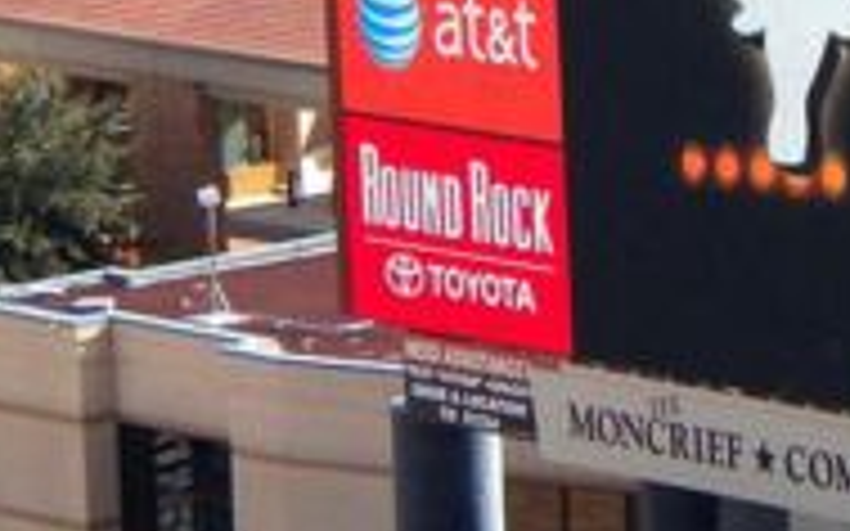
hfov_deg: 5.5
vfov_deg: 3.5
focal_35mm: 377
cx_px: 1129
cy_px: -81
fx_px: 8731
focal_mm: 18.9
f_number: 5.9
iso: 244
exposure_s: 1/500
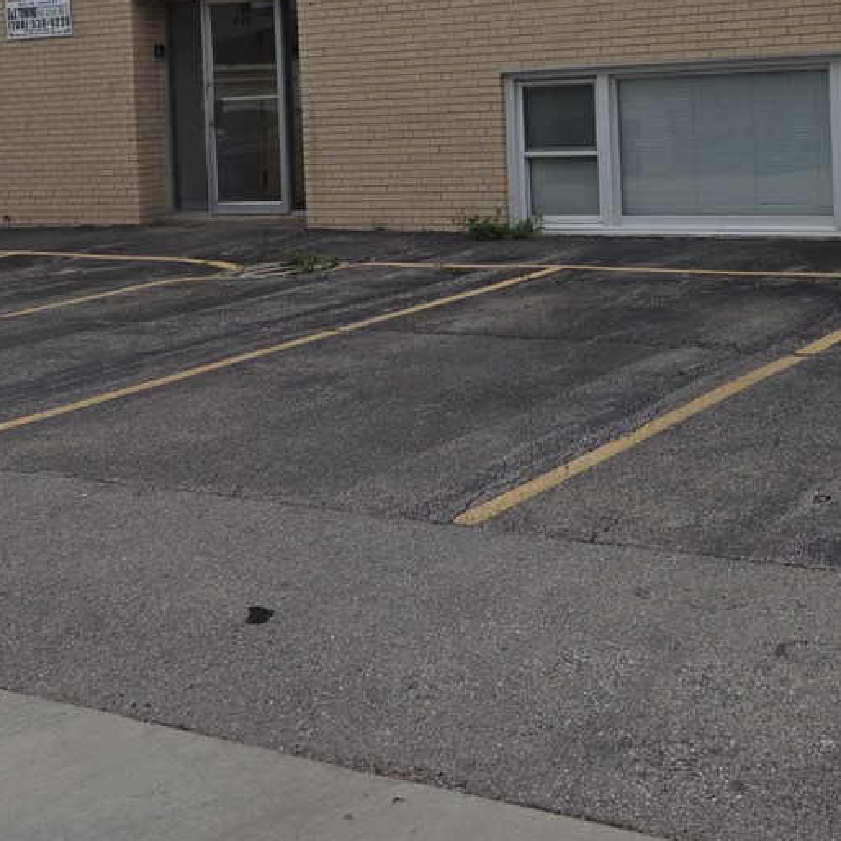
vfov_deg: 29.0
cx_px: 545
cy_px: 106
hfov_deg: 29.9
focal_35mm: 57
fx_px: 1567
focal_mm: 5.4
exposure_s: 1/1619
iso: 25
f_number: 1.8
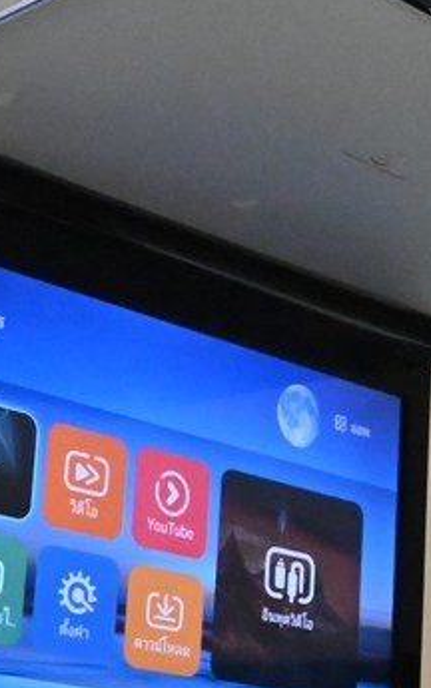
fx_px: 1952
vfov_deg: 20.0
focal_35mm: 104
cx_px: 239
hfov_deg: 12.6
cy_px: 436
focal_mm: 21.5
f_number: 6.7
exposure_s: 1/90
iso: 9000
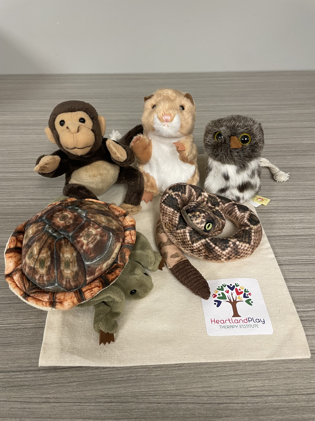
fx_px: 315
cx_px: 158
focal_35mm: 26
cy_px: 210
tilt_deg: -42.1
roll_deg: +0.4
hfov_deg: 53.1
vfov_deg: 67.3
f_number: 1.6
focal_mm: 4.2
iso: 125
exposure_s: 1/62
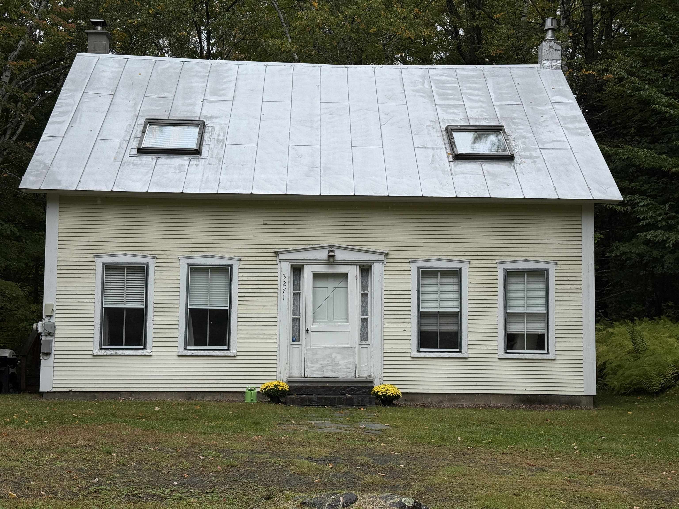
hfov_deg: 39.7
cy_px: 254
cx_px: 340
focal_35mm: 48
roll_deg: -0.8
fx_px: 942
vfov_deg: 30.3
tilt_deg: +4.5
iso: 64
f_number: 1.78
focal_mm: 6.76
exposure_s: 1/1307
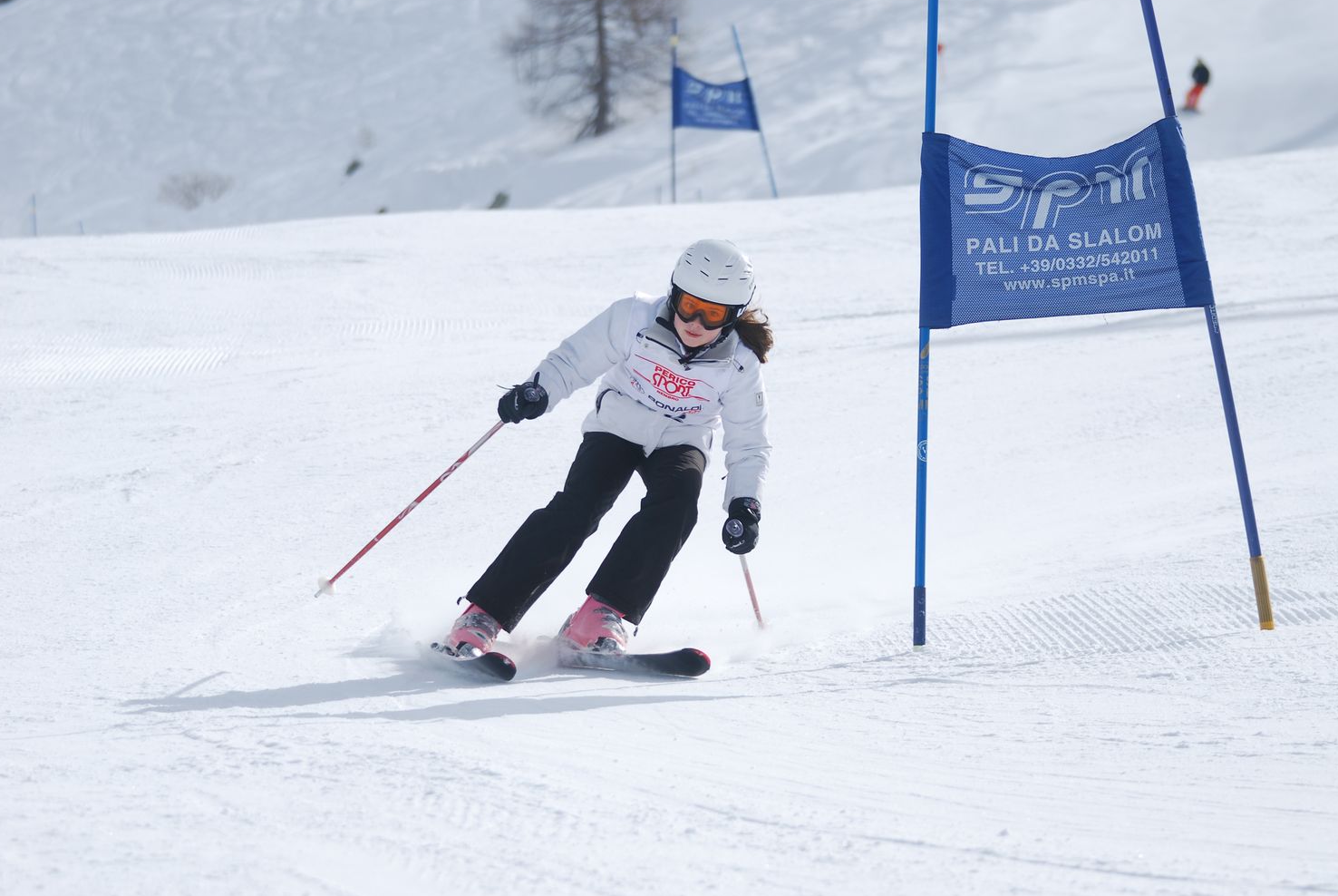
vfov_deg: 6.3
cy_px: 429
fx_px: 8169
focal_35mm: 220
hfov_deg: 9.4
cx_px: 718
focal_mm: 135
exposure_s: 1/1250
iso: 100
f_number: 5
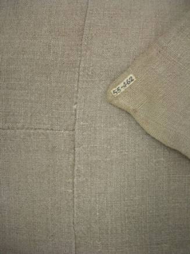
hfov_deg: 37.7
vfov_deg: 49.0
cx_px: 95
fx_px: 278
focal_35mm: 38
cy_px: 127
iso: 50
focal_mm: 7.8
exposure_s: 1/15.8
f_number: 2.8
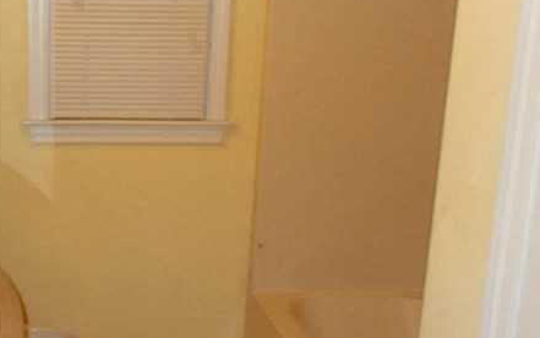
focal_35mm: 50
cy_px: 156
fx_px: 736
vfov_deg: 25.8
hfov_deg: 38.6
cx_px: 99
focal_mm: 4.6
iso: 200
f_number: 3.2
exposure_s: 1/25
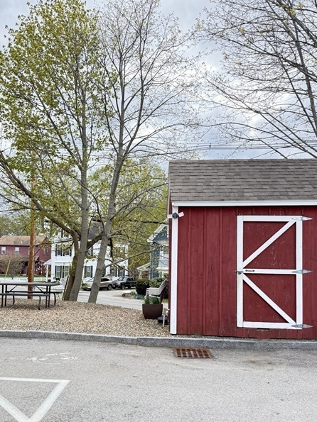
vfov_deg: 58.1
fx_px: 379
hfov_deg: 45.2
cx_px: 127
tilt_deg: +2.6
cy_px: 243
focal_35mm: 31
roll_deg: -1.1
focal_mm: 6.76
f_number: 1.78
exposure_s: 1/593
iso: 100
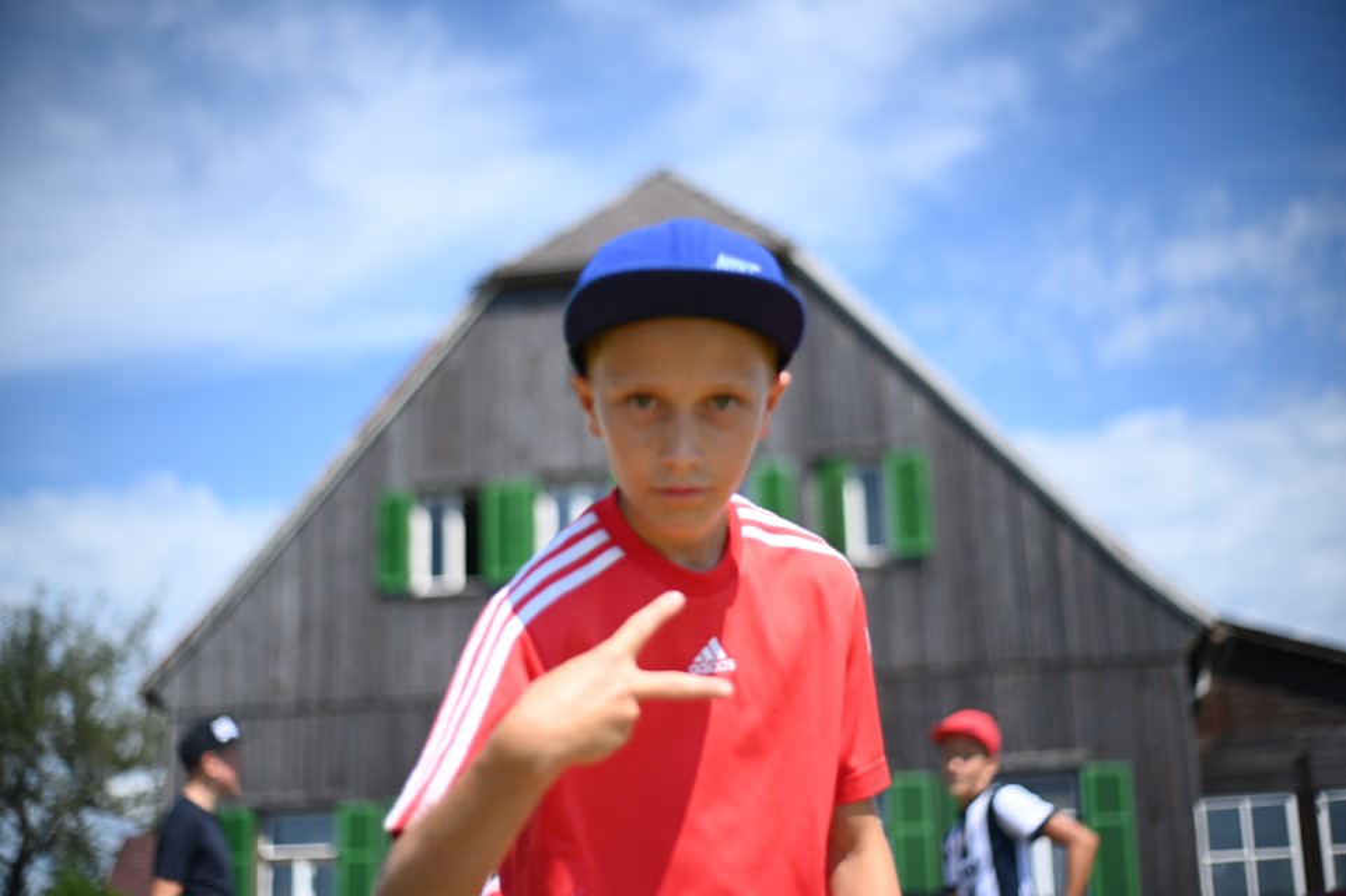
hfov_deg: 39.6
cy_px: 448
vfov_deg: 27.0
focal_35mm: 50
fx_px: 1869
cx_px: 673
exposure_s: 1/4000
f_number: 1.8
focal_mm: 50
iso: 100
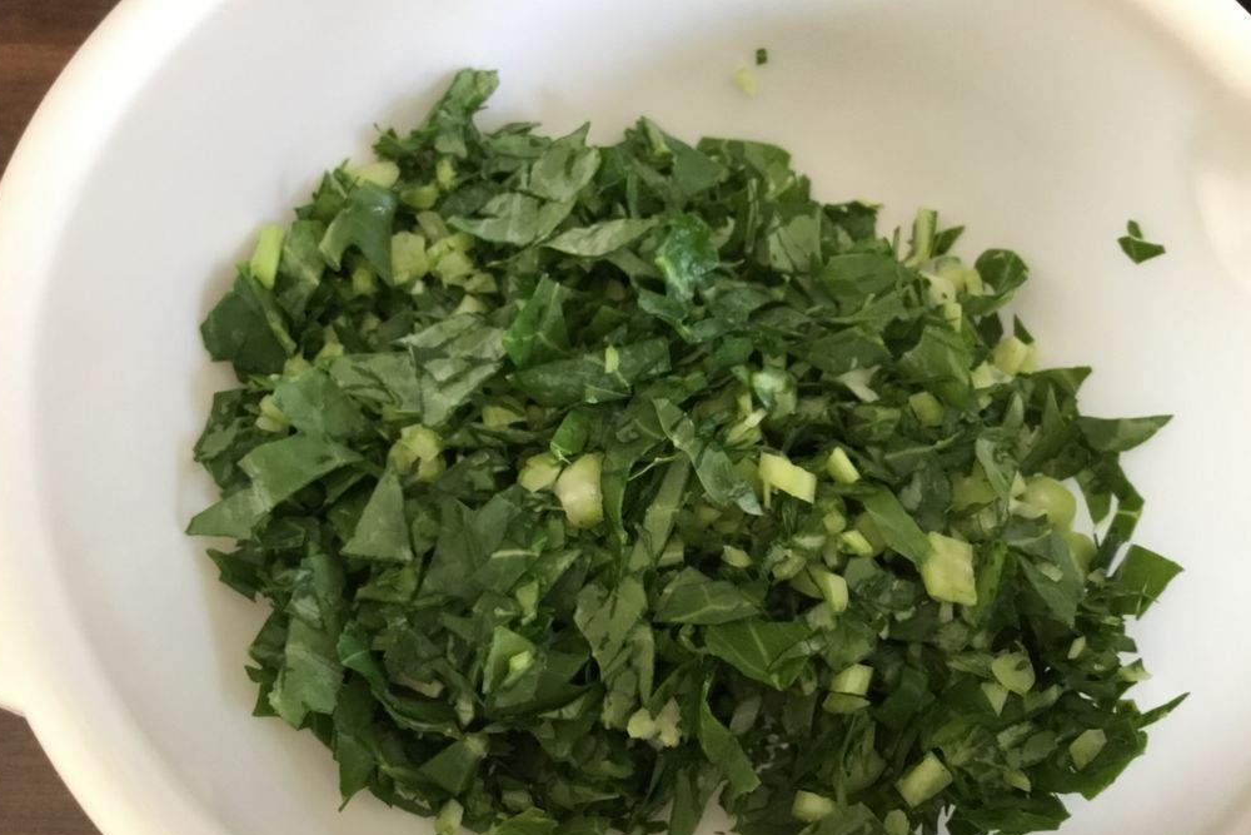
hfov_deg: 57.2
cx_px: 623
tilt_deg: -69.5
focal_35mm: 33
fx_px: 1147
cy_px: 471
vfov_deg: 39.9
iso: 200
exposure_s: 1/25
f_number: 2.4
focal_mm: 3.3
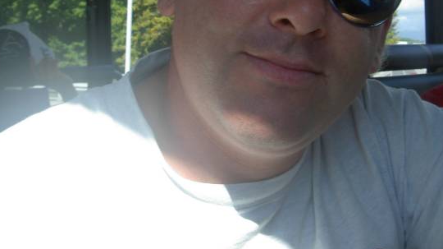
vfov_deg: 18.7
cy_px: 16
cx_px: 210
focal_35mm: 63
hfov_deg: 33.3
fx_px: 740
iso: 100
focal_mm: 8
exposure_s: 1/160
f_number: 4.7
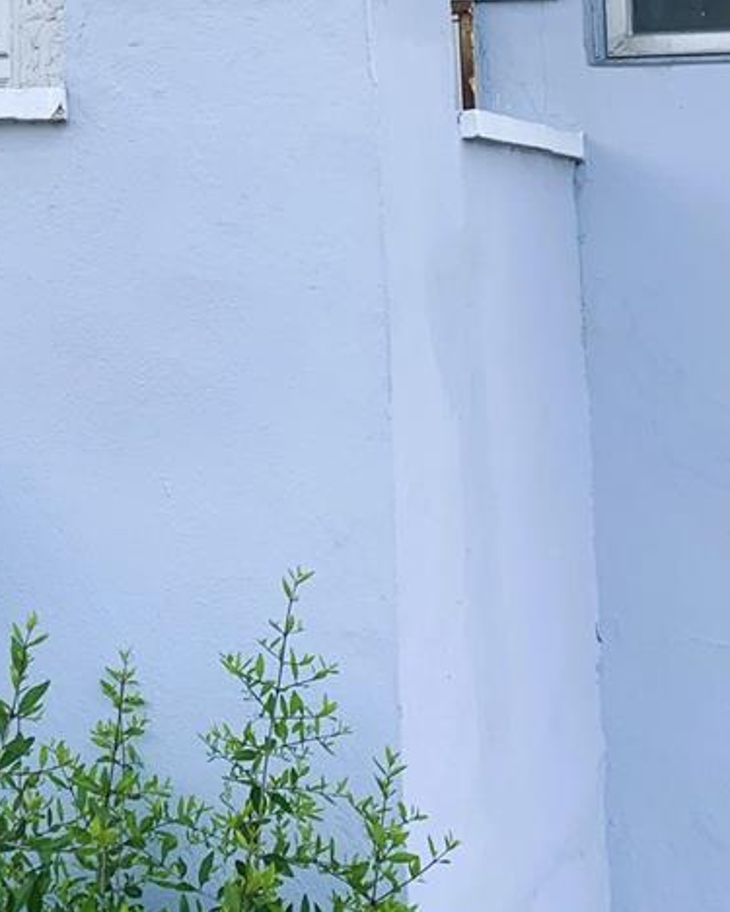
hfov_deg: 22.1
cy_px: -47
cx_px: -86
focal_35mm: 65
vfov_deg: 27.1
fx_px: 1756
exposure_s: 1/656
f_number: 1.8
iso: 25
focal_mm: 4.25
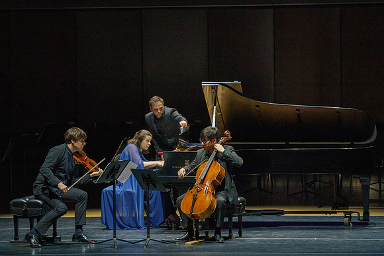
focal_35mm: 232
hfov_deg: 8.9
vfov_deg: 5.9
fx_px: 2470
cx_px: 180
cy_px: 101
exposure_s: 1/250
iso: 4000
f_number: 7.1
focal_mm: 187
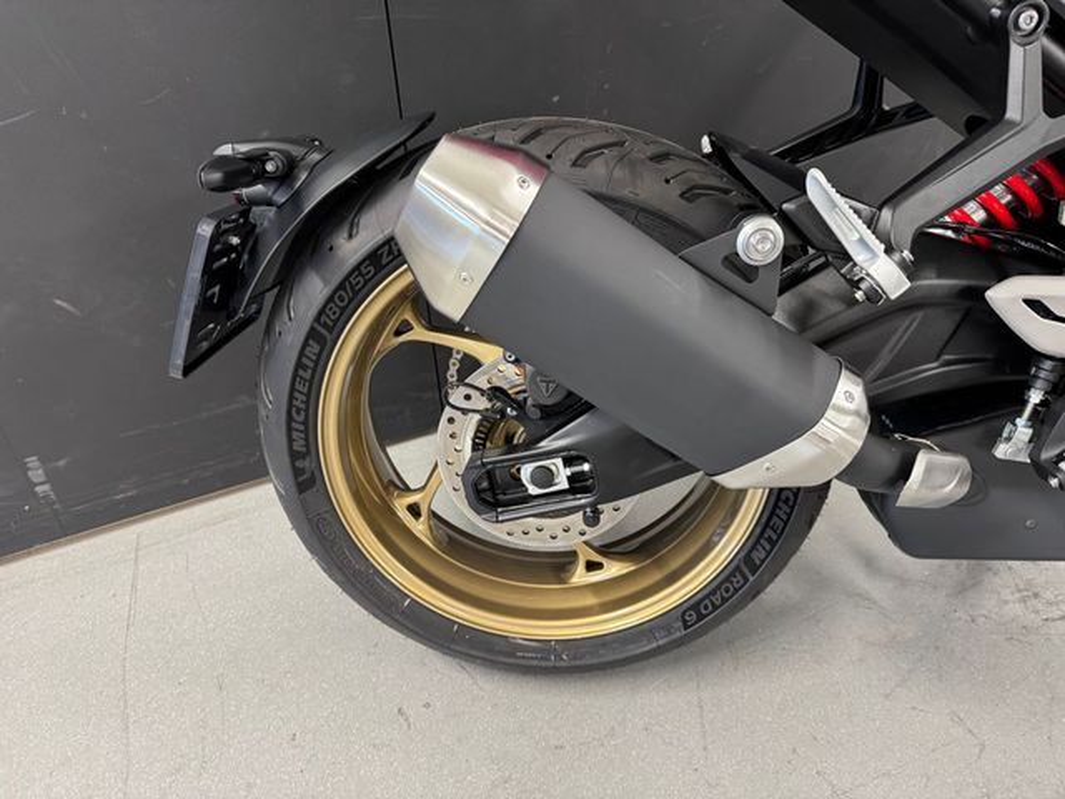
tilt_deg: -34.9
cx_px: 532
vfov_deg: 56.8
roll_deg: +3.8
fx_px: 738
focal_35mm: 24
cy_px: 400
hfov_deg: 71.6
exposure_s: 1/50
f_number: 1.78
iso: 320
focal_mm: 6.76
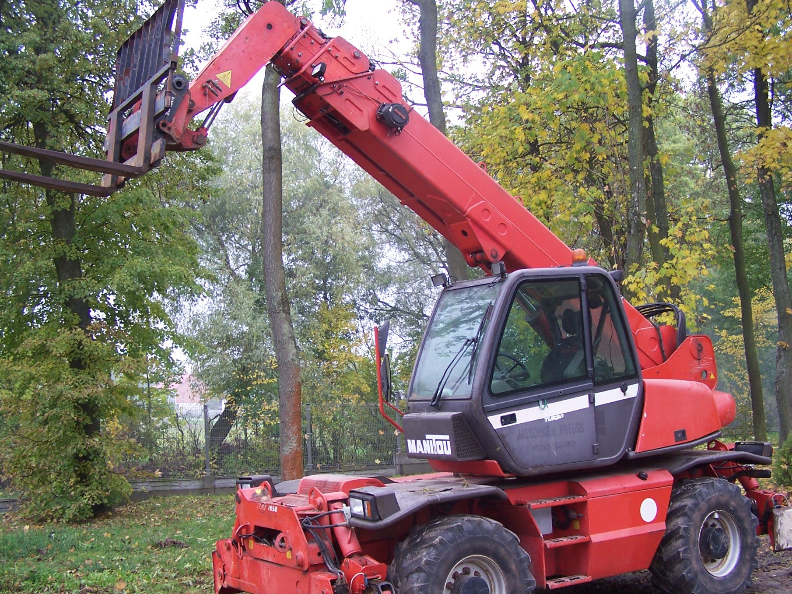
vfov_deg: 33.5
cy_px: 333
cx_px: 389
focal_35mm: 43
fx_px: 984
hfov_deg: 43.9
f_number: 2.8
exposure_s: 1/30
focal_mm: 6.3
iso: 80
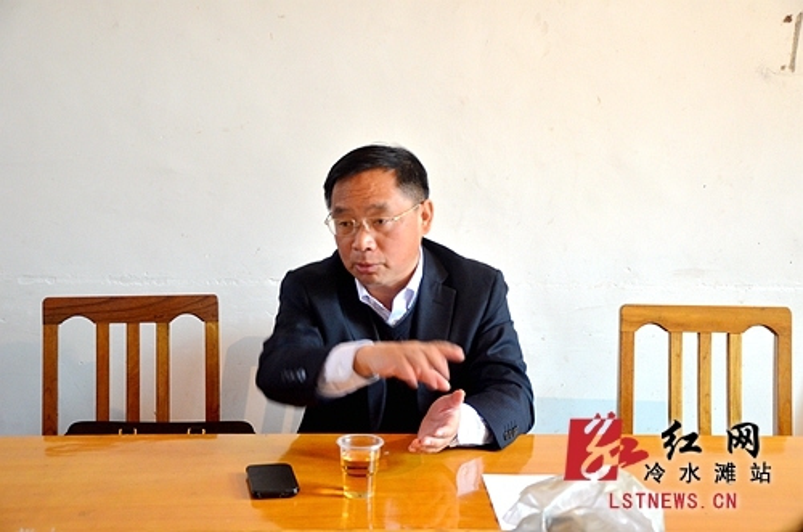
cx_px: 402
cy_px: 266
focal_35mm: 60
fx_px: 1335
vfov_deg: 22.5
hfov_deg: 33.5
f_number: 4.5
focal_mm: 40
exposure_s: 1/50
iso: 1000
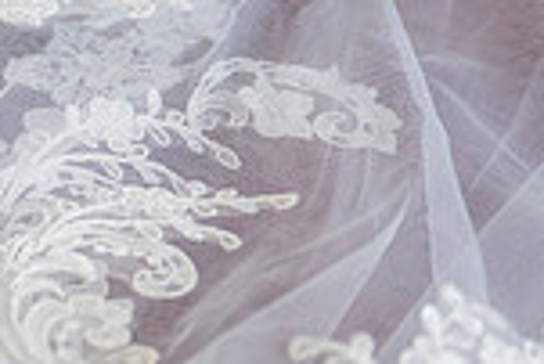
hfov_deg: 11.4
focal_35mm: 173
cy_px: -254
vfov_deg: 7.7
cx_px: -285
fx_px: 2617
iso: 640
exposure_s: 1/200
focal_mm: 45
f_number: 2.8
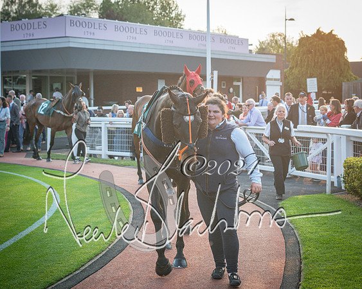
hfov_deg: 27.5
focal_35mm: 69
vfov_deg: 22.1
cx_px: 219
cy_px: 114
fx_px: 738
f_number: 3.5
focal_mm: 50
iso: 640
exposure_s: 1/1250
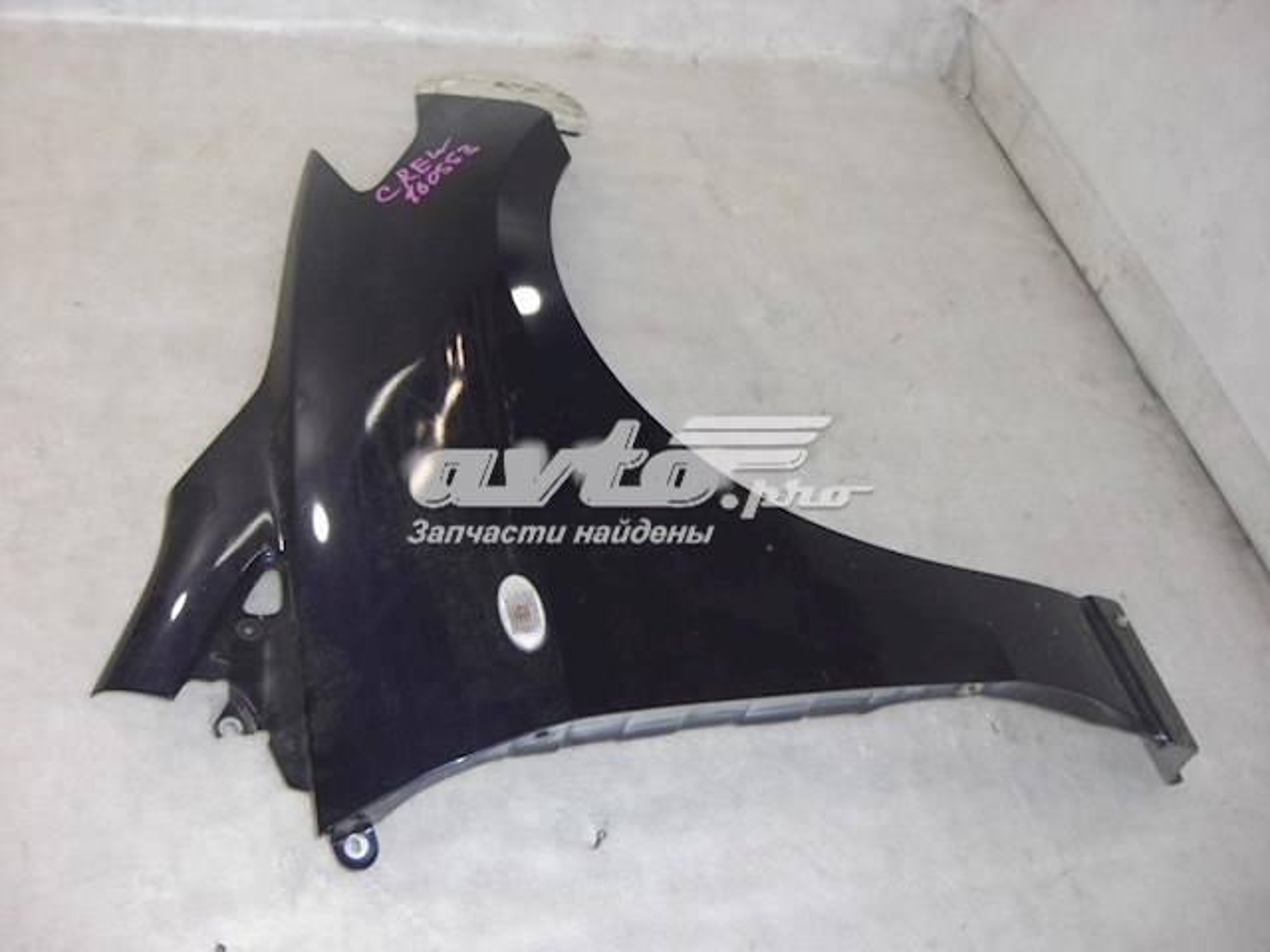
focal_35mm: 38
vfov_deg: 37.7
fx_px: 1394
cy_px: 476
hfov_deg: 49.0
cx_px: 635
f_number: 2.8
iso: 100
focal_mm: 7.9
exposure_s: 1/60
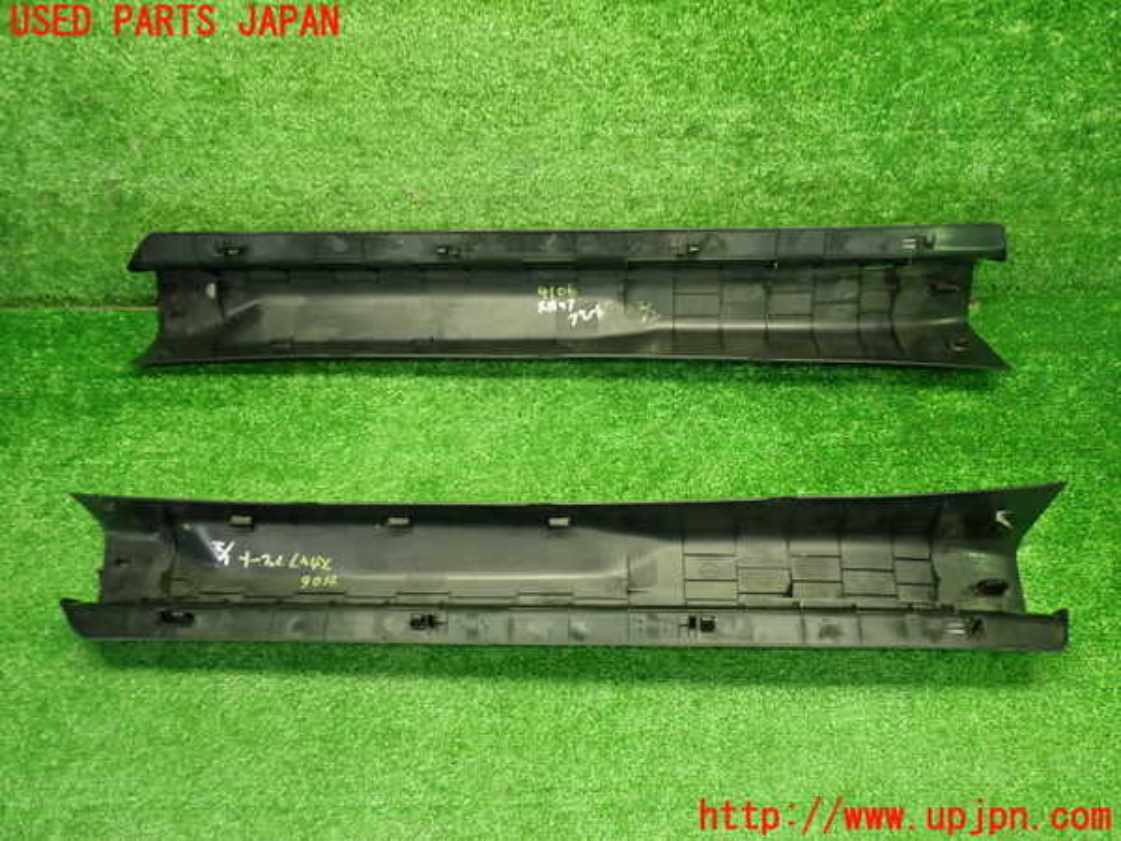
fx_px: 1036
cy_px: 420
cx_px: 560
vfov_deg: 44.2
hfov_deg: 56.8
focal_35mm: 32
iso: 320
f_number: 2.4
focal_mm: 5.79
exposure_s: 1/30
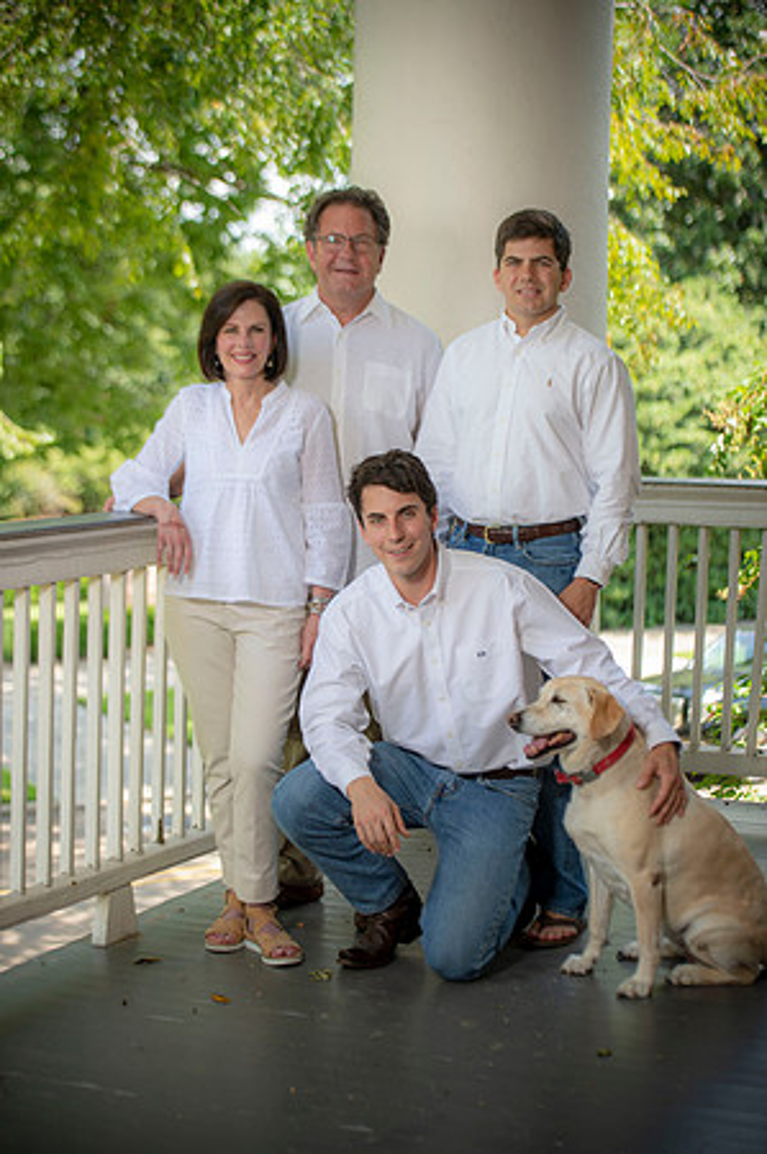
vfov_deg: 28.9
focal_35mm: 70
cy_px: 577
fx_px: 2242
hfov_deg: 19.4
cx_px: 384
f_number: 3.2
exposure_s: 1/250
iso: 100
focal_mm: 70
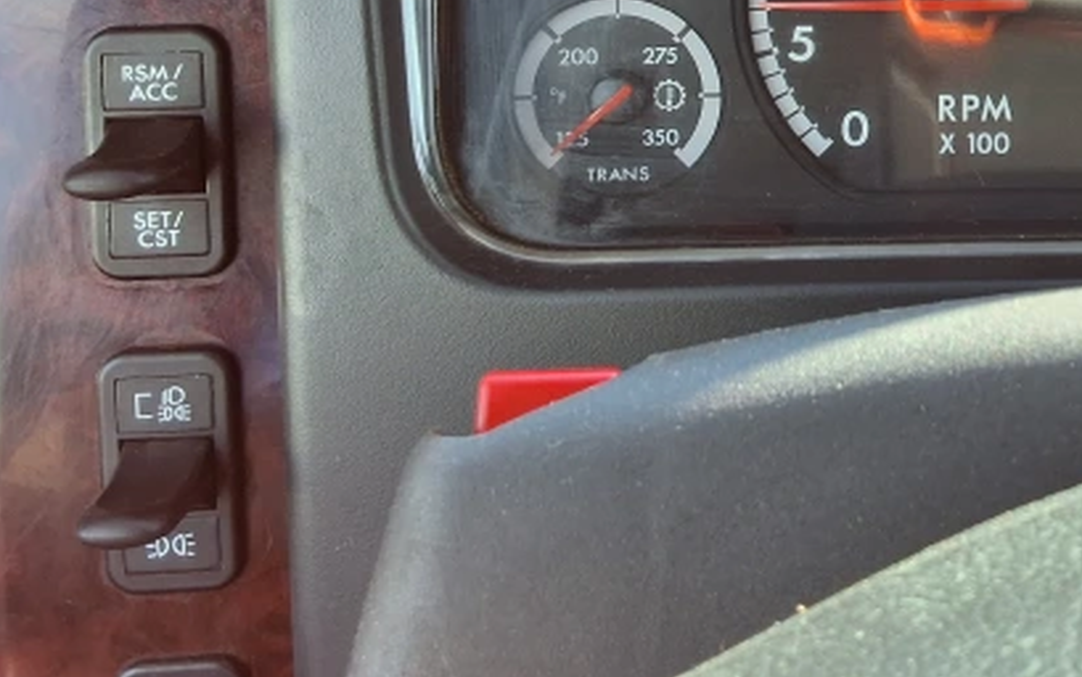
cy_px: -74
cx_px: 1034
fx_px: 1711
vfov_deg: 21.2
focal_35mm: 58
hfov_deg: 32.7
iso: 40
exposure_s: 1/120
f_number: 1.9
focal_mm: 2.91
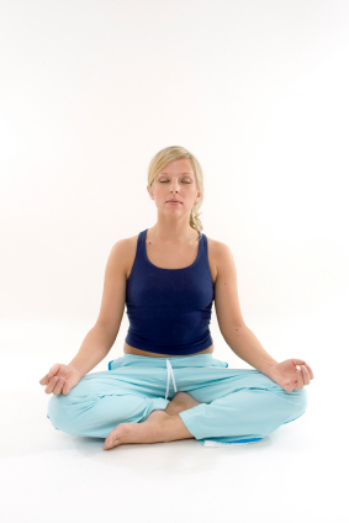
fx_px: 479
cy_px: 262
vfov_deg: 57.2
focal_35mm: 33
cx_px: 174
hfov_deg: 40.0
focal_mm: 22
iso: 250
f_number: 18
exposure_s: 1/500
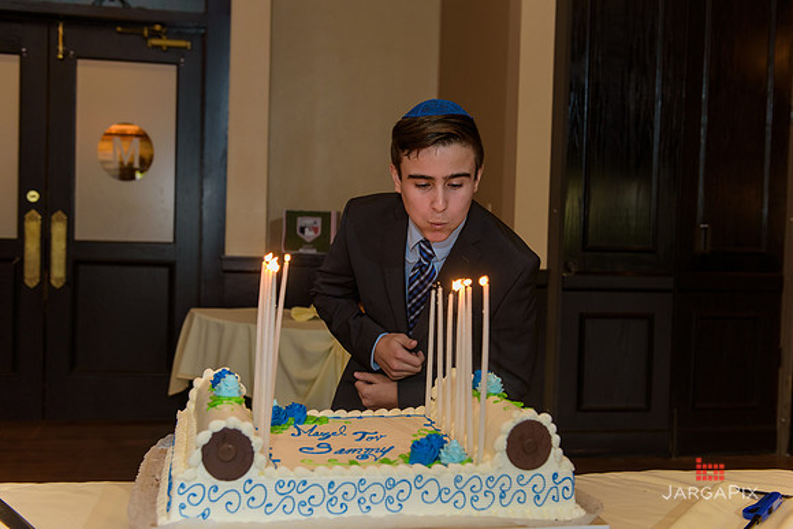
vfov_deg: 35.1
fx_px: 837
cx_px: 396
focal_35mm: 38
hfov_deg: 50.7
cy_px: 264
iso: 1250
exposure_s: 1/125
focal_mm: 38
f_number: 3.2
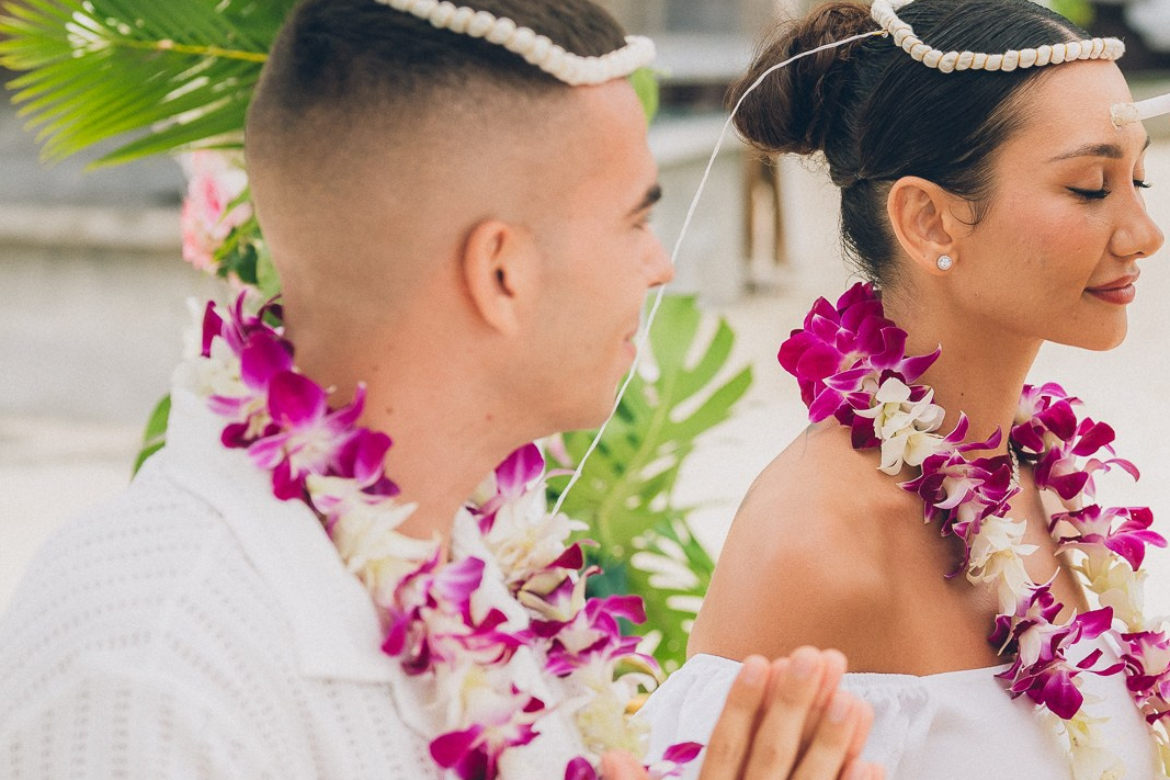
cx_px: 1122
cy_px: 360
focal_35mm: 144
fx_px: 4679
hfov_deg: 14.1
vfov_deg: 9.5
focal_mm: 50
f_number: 2.5
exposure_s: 1/250
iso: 125
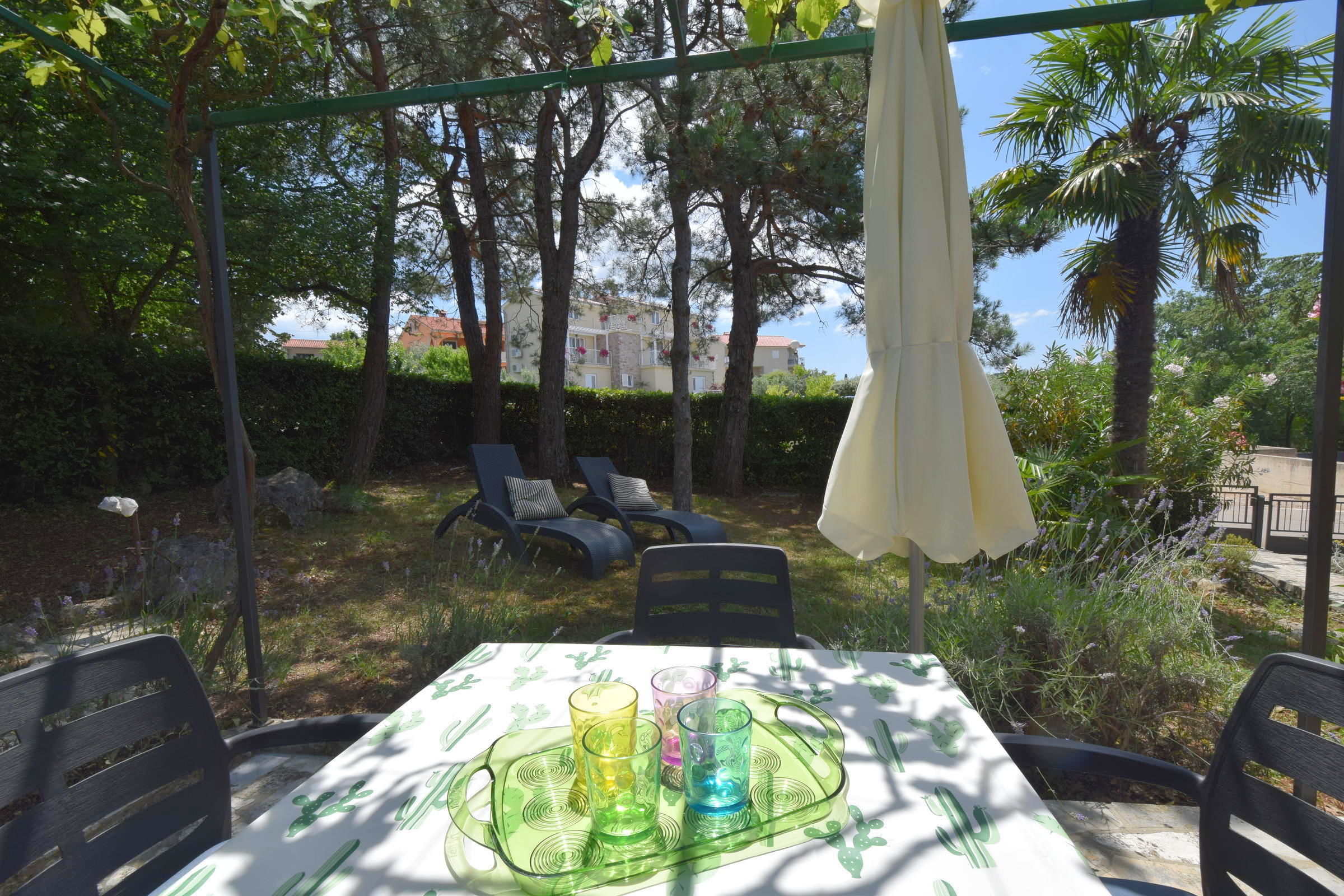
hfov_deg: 100.4
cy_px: 448
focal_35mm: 15
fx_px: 560
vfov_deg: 77.3
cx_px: 672
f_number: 10
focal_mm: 10
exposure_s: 1/400
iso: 200
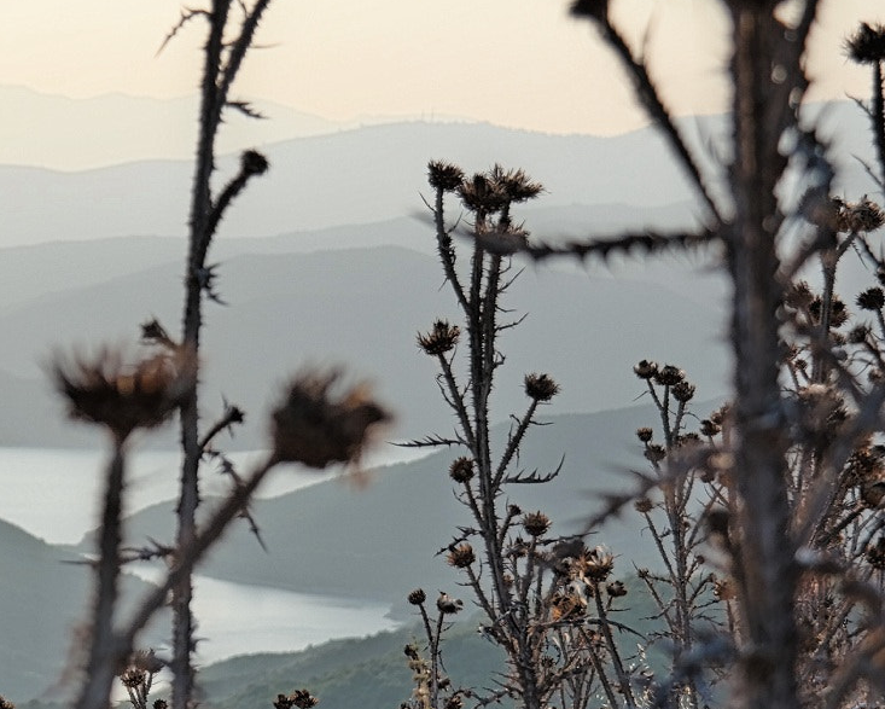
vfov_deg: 9.0
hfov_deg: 11.2
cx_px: 151
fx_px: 4507
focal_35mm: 172
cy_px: 530
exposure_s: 1/200
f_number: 5.6
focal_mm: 55
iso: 100
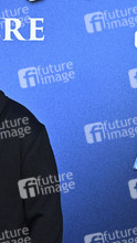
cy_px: 158
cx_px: -93
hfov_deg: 9.7
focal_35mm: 120
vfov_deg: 17.8
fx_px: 774
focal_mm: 56
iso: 1000
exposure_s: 1/250
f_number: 6.3
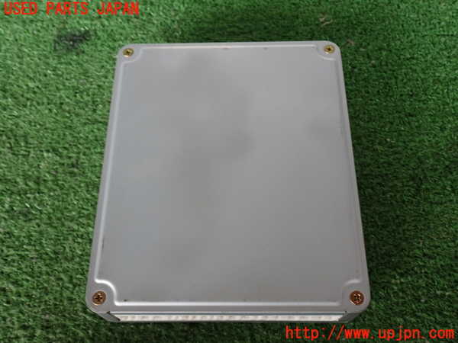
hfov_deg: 51.4
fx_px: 476
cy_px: 172
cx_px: 229
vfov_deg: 39.7
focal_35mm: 36
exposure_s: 1/50
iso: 200
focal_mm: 6.37
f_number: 2.5
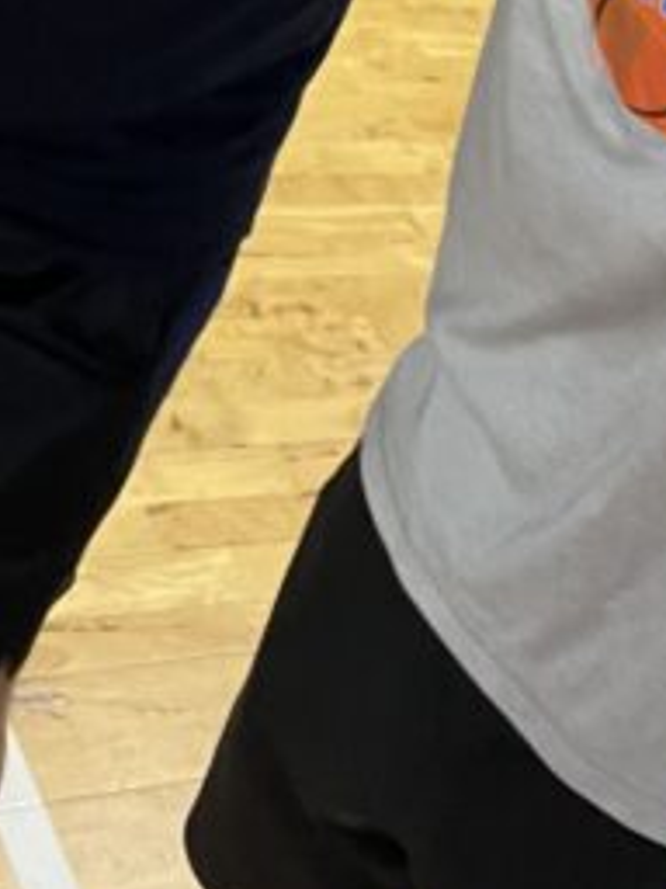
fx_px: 2360
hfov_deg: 16.1
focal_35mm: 92
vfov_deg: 17.3
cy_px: -729
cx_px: 274
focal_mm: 2.71
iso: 320
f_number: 2.2
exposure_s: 1/50
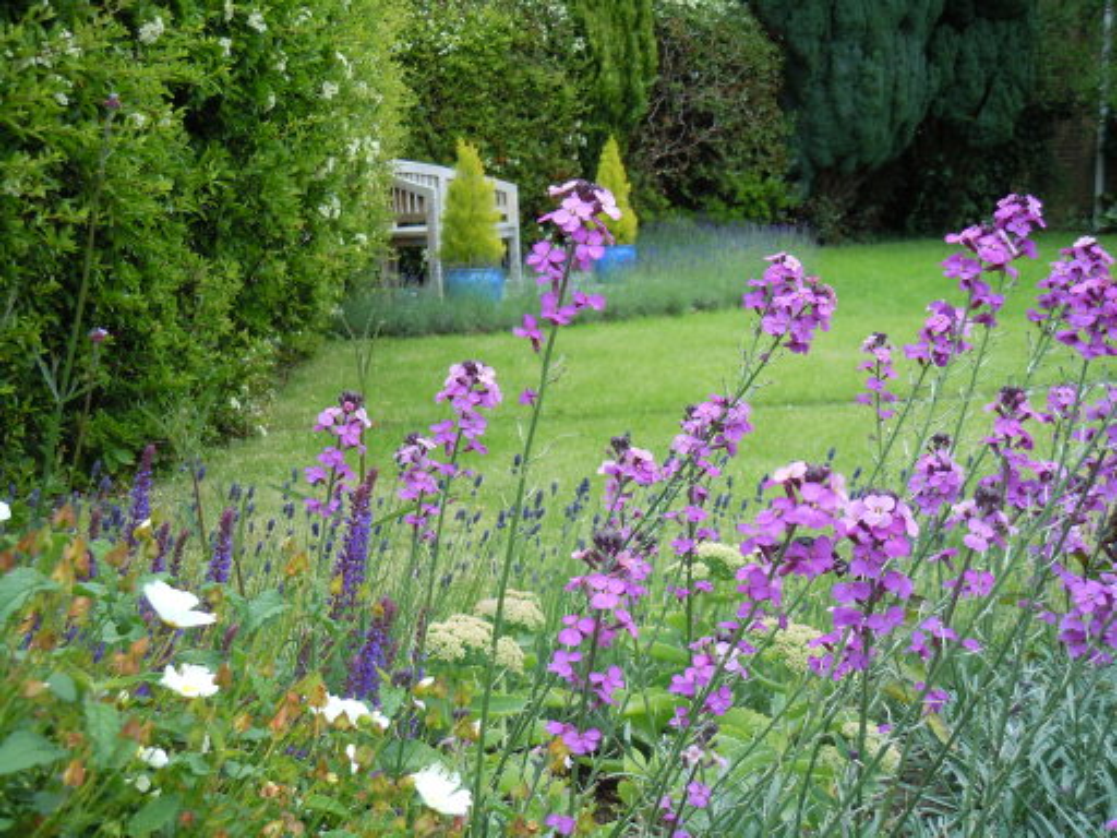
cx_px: 558
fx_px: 1678
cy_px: 419
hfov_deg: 36.8
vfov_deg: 28.0
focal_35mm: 52
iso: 100
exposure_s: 1/125
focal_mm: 9.3
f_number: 3.9
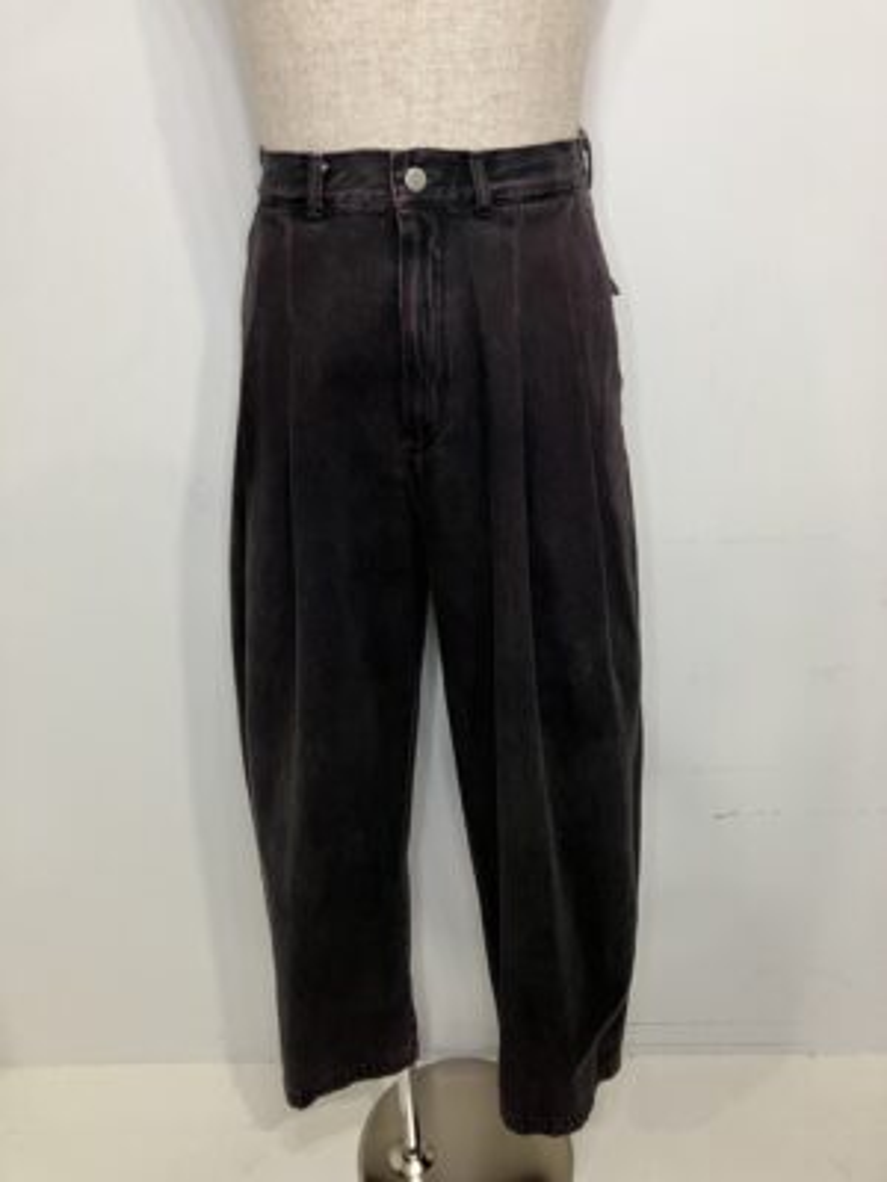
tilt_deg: -24.2
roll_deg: +1.4
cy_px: 591
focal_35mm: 28
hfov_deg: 49.7
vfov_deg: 63.4
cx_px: 444
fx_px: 957
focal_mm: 3.99
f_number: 1.8
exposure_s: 1/50
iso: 160
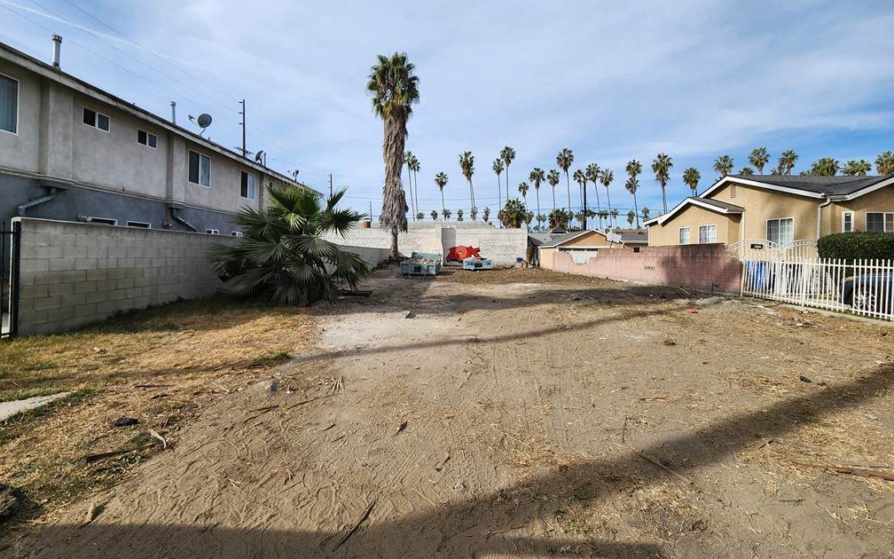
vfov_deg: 78.3
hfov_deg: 105.3
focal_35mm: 14
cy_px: 243
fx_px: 341
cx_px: 443
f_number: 2.2
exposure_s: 1/2302
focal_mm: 2.2
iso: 50
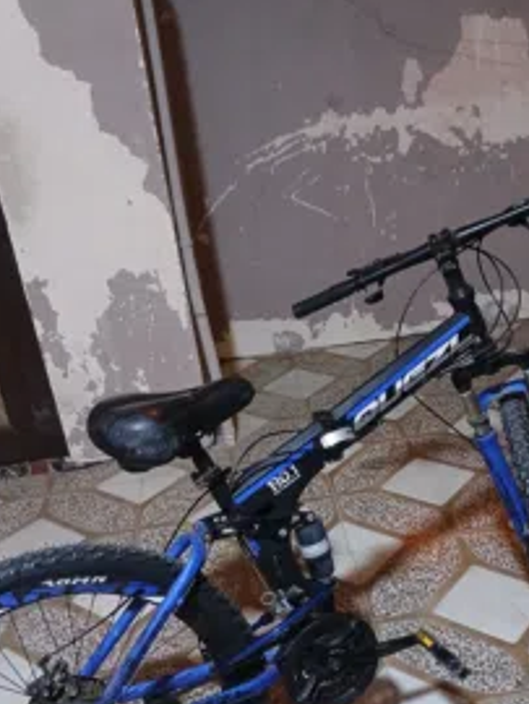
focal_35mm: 40
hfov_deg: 35.8
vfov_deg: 46.6
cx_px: 339
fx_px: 814
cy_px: 404
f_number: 1.8
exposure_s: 1/14.3
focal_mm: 3.98
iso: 800
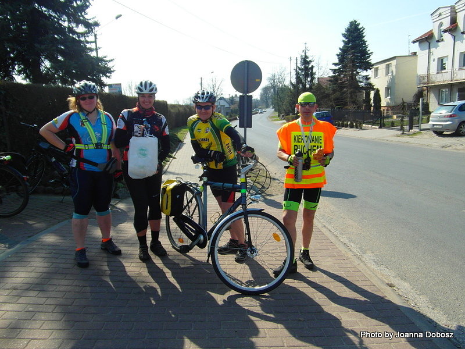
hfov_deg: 71.6
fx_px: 322
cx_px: 232
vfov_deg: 56.8
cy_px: 174
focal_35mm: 24
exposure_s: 1/1000
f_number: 3.2
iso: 100
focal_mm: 4
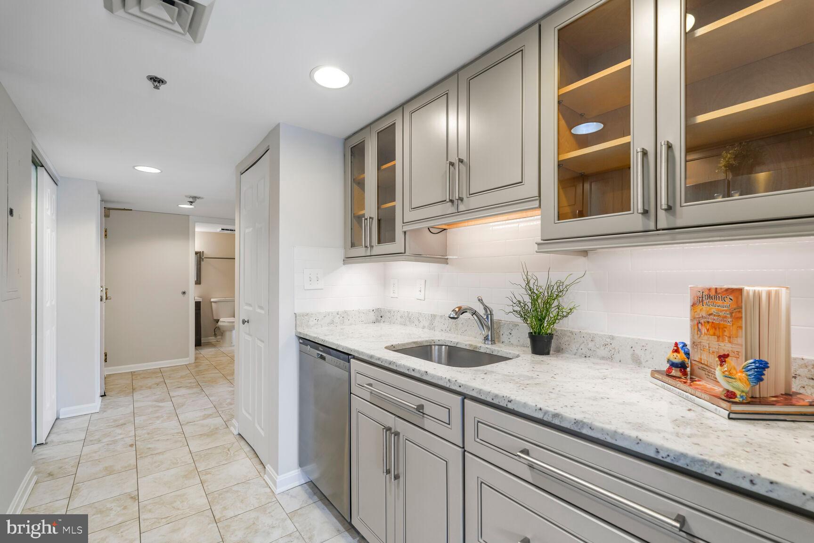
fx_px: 373
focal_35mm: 16
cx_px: 407
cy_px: 272
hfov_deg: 95.0
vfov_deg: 72.1
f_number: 8
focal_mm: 16.5
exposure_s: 1/8
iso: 200
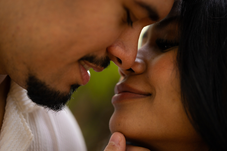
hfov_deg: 24.2
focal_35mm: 84
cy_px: 76
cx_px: 114
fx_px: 530
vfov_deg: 16.3
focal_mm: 56
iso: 250
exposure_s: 1/100
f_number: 1.7
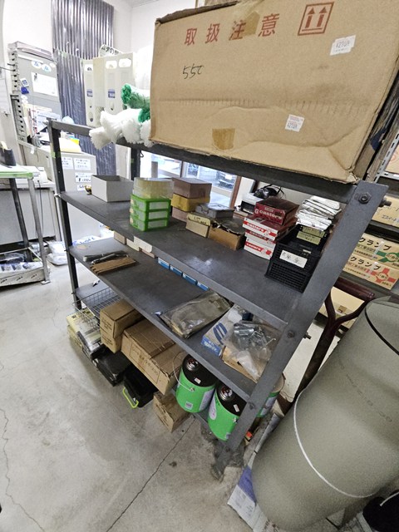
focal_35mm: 13
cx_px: 200
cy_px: 266
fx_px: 200
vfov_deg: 106.2
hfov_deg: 89.9
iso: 320
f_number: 2.2
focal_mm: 1.7
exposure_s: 1/50
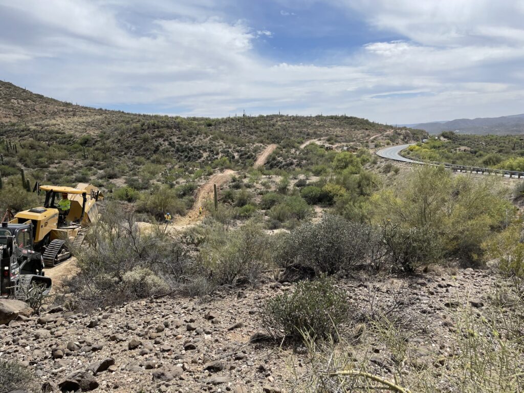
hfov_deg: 67.3
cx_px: 262
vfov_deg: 53.1
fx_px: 394
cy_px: 196
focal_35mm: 26
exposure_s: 1/5291
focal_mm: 4.2
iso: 32
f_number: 1.6
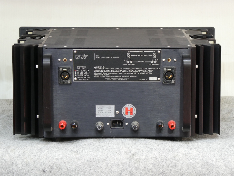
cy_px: 88
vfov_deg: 11.0
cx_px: 117
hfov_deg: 14.6
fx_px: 913
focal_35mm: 135
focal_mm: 24.2
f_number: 5.3
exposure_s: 1/5
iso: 200
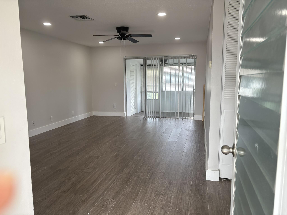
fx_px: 216
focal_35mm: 26
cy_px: 108
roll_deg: +0.3
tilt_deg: -5.7
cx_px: 144
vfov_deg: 53.1
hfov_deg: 67.3
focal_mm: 5.96
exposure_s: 1/158
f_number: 1.6
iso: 64
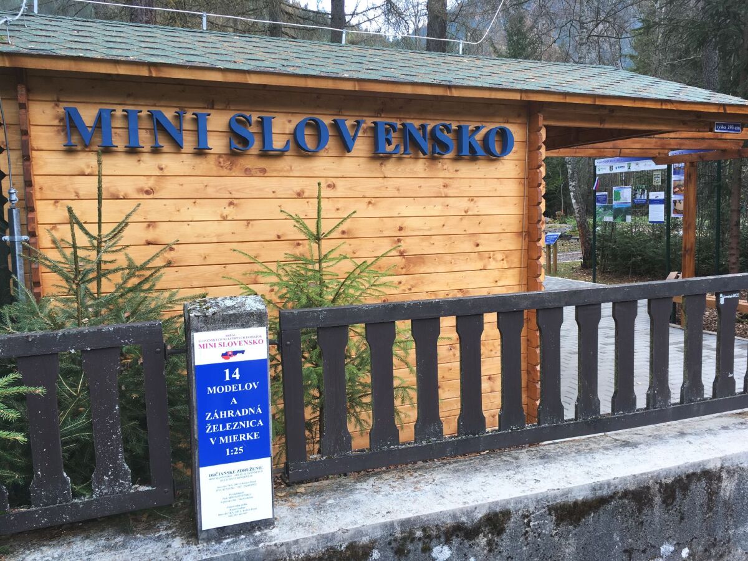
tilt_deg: -5.1
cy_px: 280
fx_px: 627
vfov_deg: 48.2
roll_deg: +0.5
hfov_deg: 61.7
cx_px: 374
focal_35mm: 29
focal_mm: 4.15
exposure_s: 1/150
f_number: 2.2
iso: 25
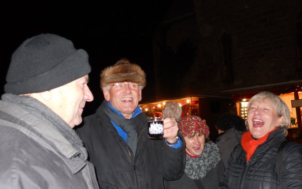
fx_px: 247
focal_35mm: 30
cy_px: 106
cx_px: 150
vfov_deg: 41.7
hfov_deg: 62.9
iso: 250
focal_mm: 5
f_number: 2.7
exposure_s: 1/25
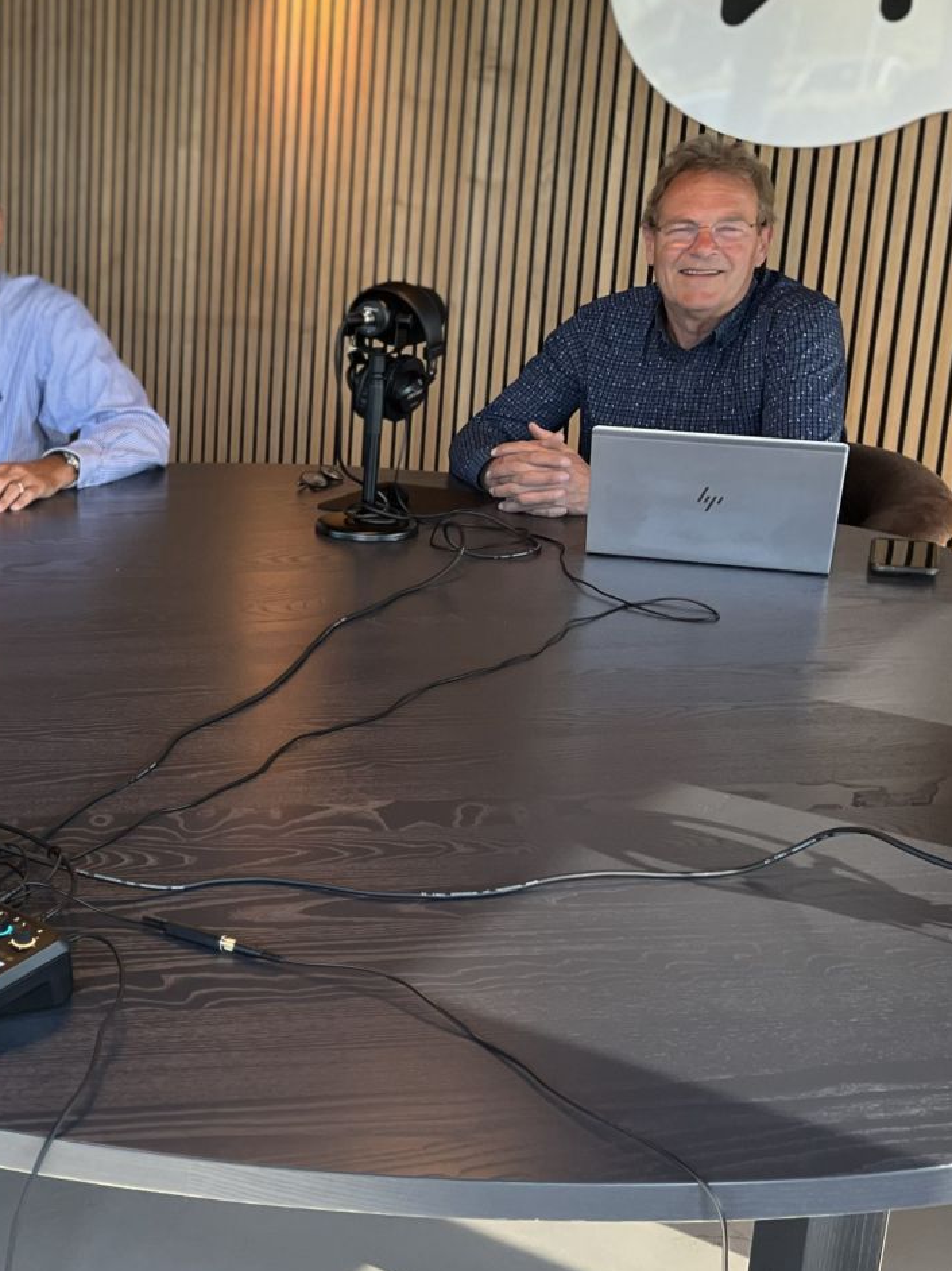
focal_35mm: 53
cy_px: 631
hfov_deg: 24.9
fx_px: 1944
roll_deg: +1.2
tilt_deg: -17.0
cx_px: -186
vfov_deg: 36.2
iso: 125
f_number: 1.6
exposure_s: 1/100
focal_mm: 5.1
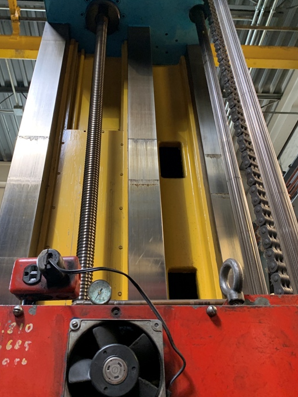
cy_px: 191
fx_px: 344
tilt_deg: +34.8
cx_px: 138
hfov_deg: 46.8
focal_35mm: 30
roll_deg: +1.2
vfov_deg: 59.9
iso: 320
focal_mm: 4.25
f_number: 1.8
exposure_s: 1/60
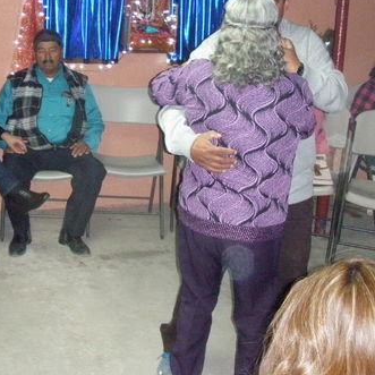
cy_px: 121
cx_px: 121
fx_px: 797
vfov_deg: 26.3
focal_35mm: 65
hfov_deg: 26.3
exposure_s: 1/30
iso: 640
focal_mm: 6.7
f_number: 3.5
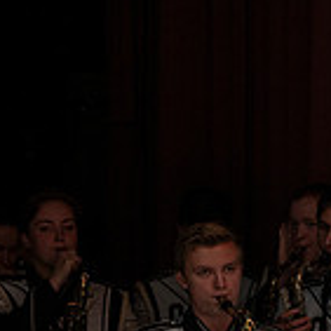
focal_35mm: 244
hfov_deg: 6.9
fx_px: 2640
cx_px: 650
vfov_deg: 7.1
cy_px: 432
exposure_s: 1/500
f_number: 2.8
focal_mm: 70
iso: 1250
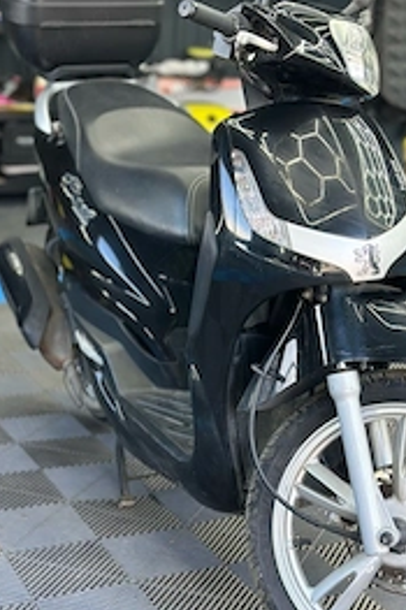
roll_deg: -3.9
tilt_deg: -13.0
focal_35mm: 76
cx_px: 262
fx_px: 1287
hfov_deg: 17.9
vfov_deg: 26.6
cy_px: 271
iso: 100
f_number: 1.78
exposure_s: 1/100
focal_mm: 6.86
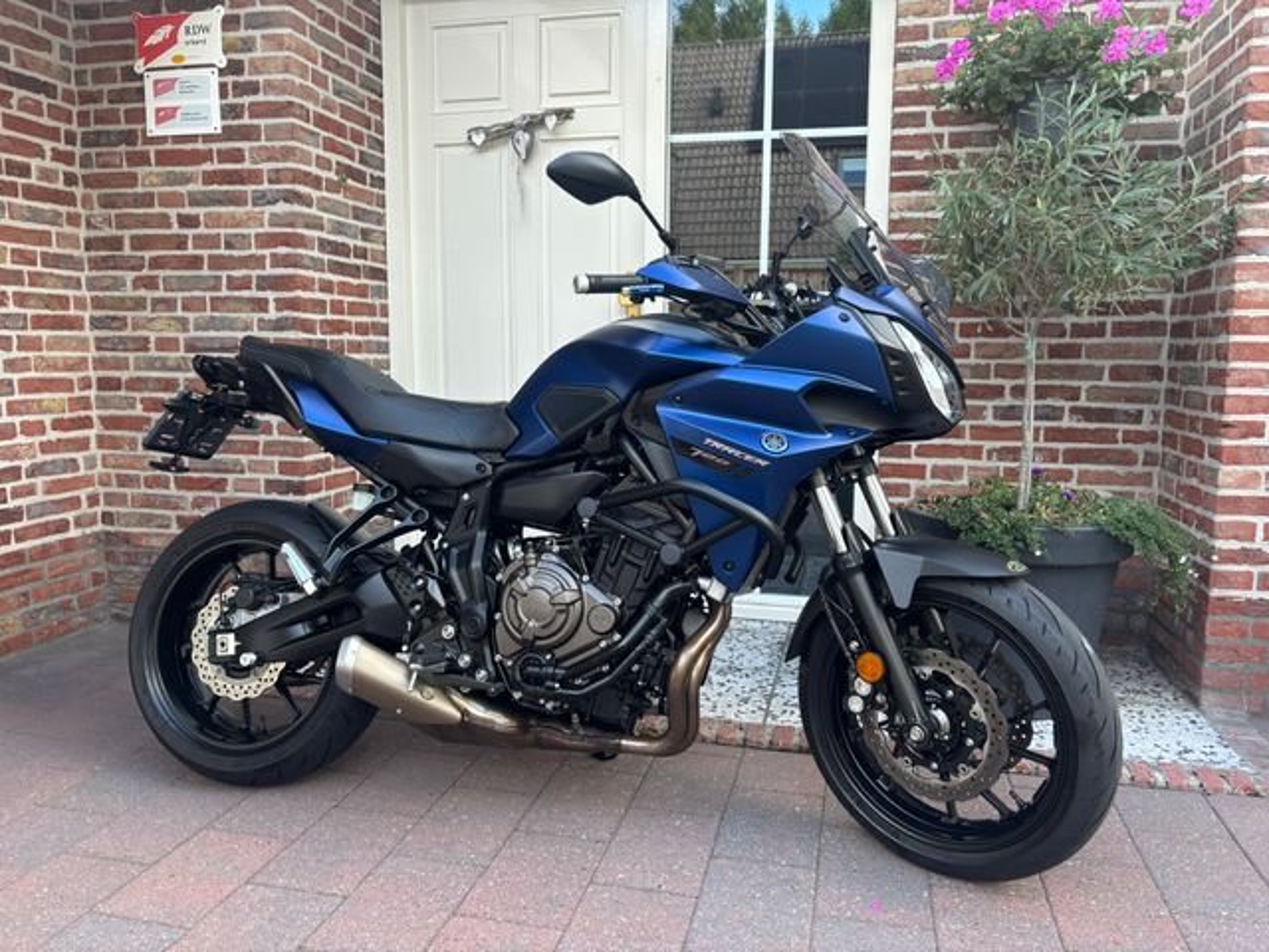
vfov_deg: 53.1
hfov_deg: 67.3
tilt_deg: -7.4
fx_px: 953
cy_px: 476
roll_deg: +0.0
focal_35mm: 26
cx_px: 634
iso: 50
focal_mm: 5.96
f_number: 1.6
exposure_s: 1/121
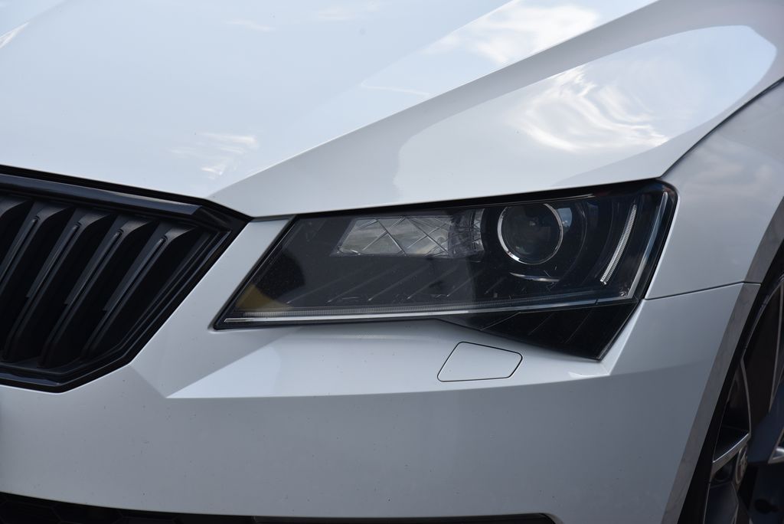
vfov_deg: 11.4
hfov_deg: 17.1
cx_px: 392
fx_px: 2615
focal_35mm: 120
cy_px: 262
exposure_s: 1/250
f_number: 8
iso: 500
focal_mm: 120
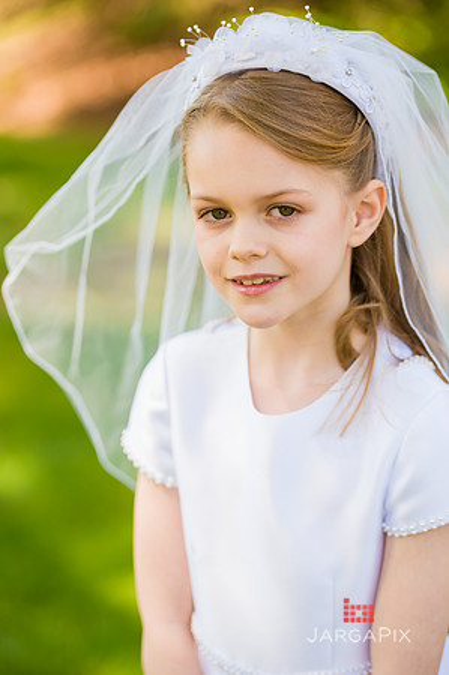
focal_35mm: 130
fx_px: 2438
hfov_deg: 10.5
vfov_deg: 15.8
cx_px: 224
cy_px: 338
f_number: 3.2
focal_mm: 130
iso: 200
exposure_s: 1/640
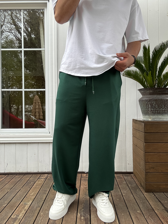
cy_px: 112
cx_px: 84
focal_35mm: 30
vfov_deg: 60.0
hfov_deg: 46.8
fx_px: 194
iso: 20
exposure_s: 1/125
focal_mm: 2.69
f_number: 1.9
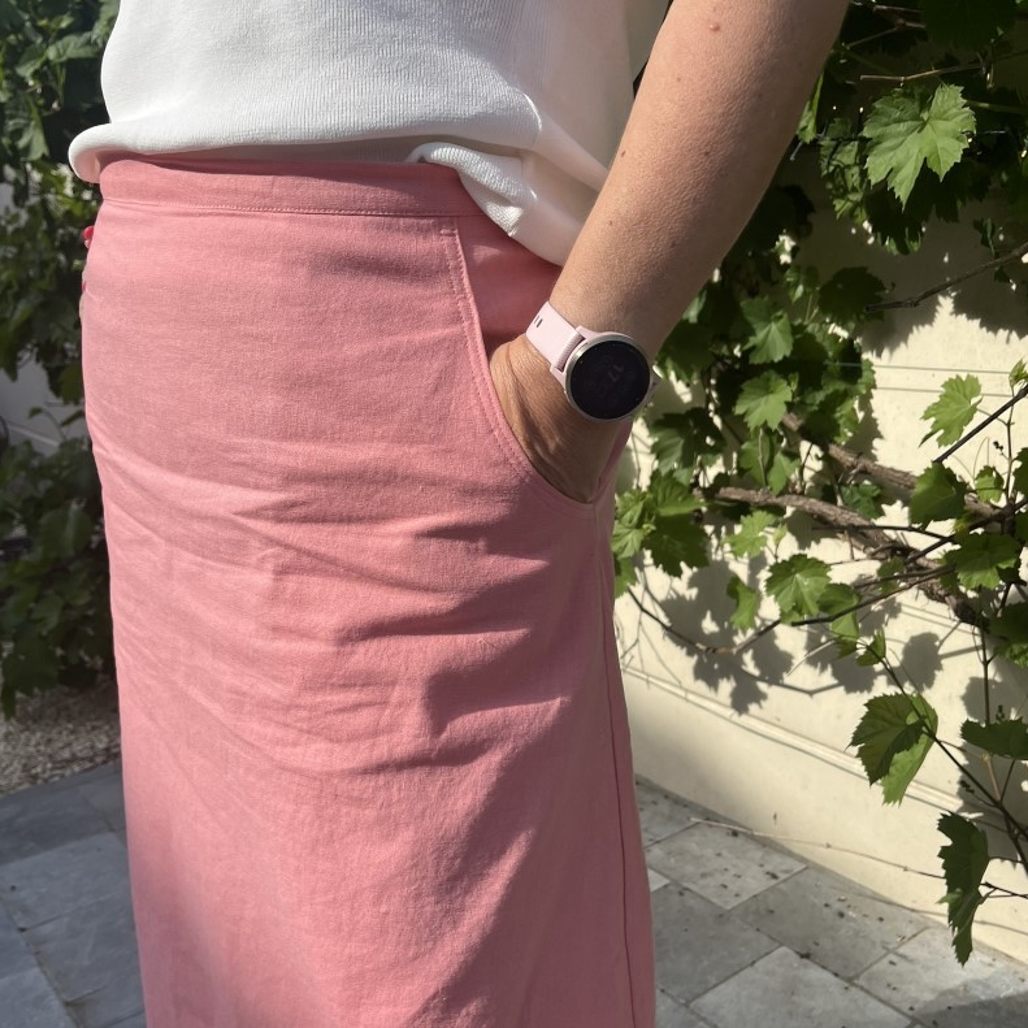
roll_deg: +1.9
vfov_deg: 52.4
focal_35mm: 31
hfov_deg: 52.5
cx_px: 511
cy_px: 578
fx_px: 1042
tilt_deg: -15.0
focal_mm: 5.1
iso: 50
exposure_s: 1/3521
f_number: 1.6
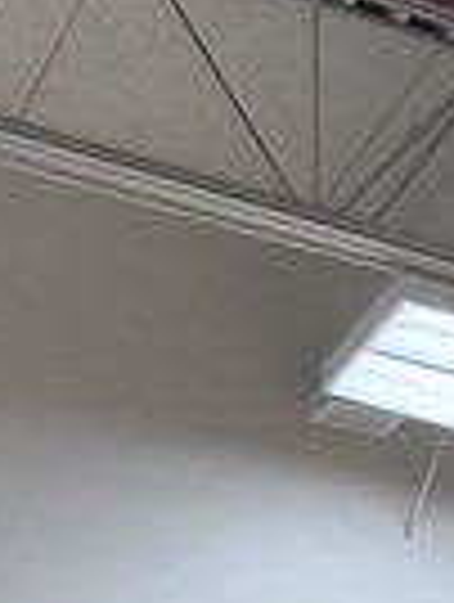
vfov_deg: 8.7
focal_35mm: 183
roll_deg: -0.4
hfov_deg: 6.7
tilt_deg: -2.7
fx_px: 3190
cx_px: 1699
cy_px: 1894
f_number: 1.78
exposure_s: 1/120
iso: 160
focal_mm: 6.76
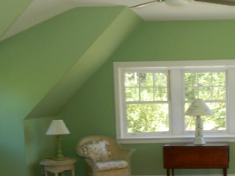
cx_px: 225
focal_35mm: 56
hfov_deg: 32.1
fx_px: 380
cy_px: 141
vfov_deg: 25.7
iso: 80
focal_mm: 4.5
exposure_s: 1/30
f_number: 3.1
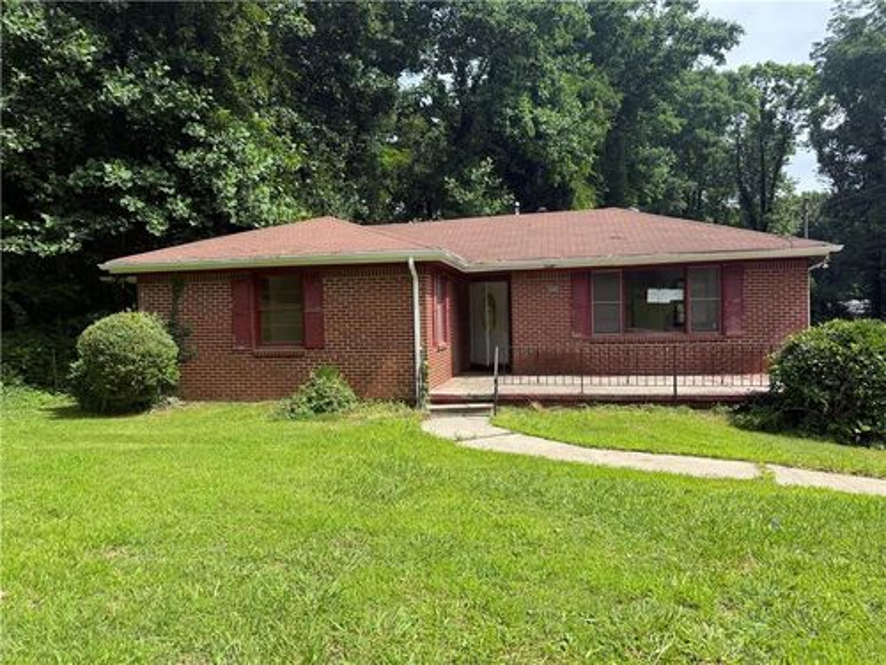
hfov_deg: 71.6
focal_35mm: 24
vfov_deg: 56.8
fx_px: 614
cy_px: 332
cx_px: 443
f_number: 1.78
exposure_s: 1/2525
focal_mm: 6.76
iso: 100
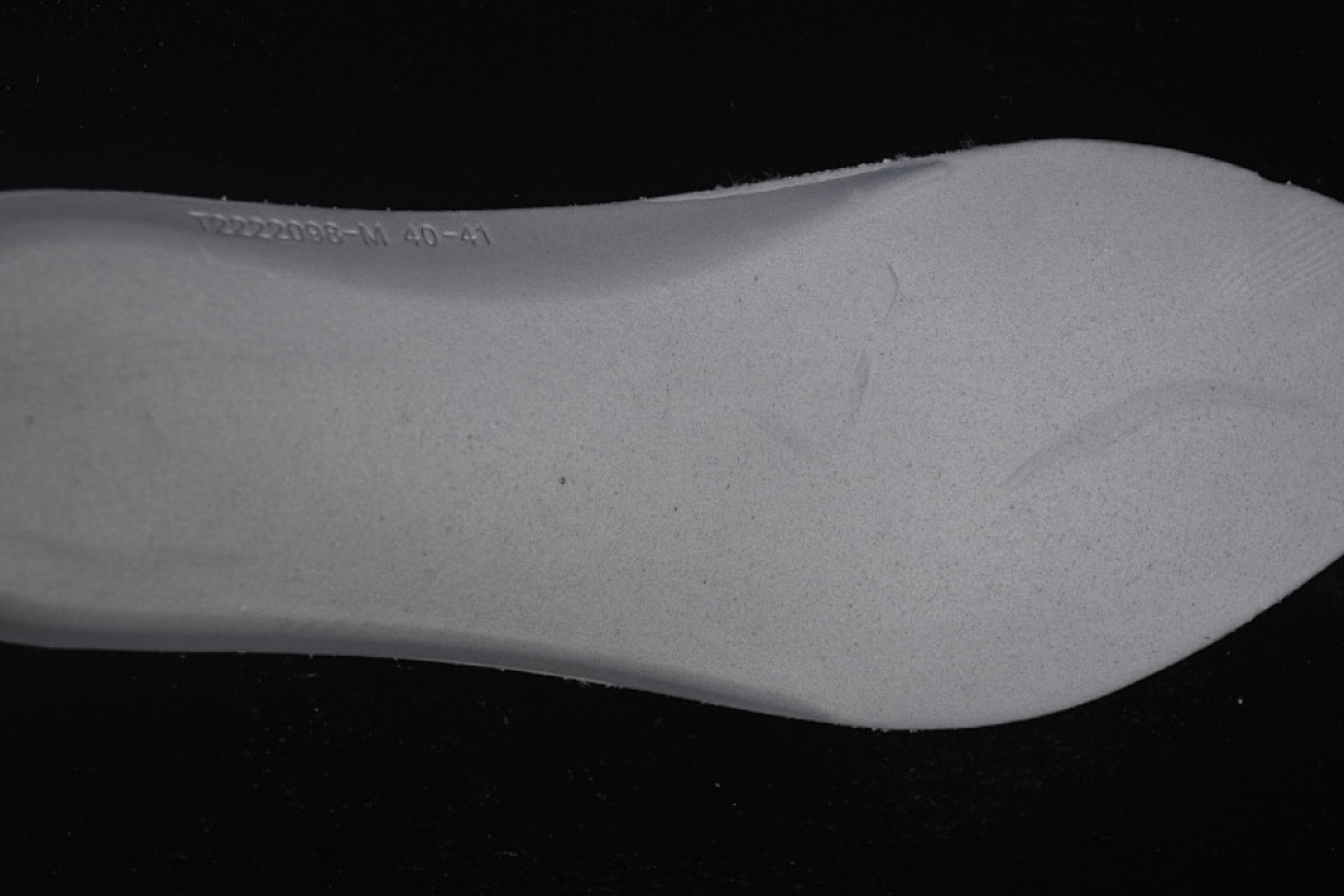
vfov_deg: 18.2
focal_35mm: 75
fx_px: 2800
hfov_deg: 27.0
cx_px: 672
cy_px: 448
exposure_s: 1/80
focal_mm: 50
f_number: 7.1
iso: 160
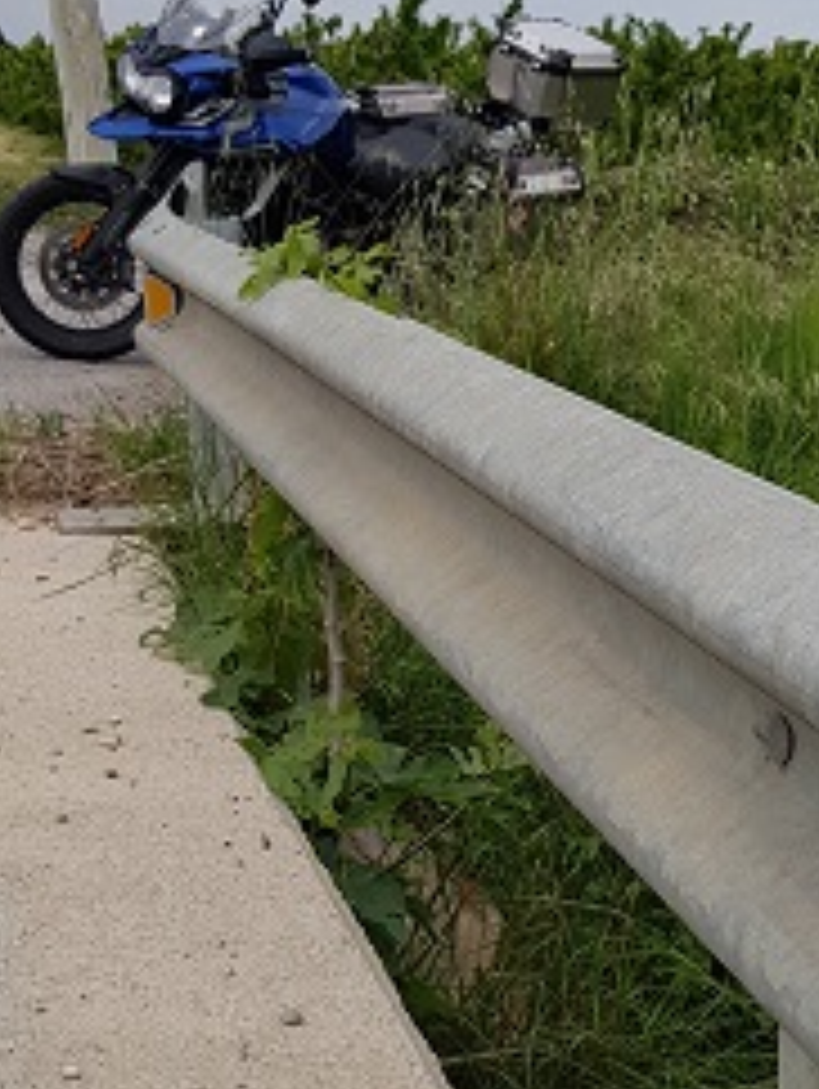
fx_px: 2047
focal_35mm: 65
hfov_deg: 22.6
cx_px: 436
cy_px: 659
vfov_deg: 29.7
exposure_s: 1/1892
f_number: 1.7
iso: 40
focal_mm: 4.2
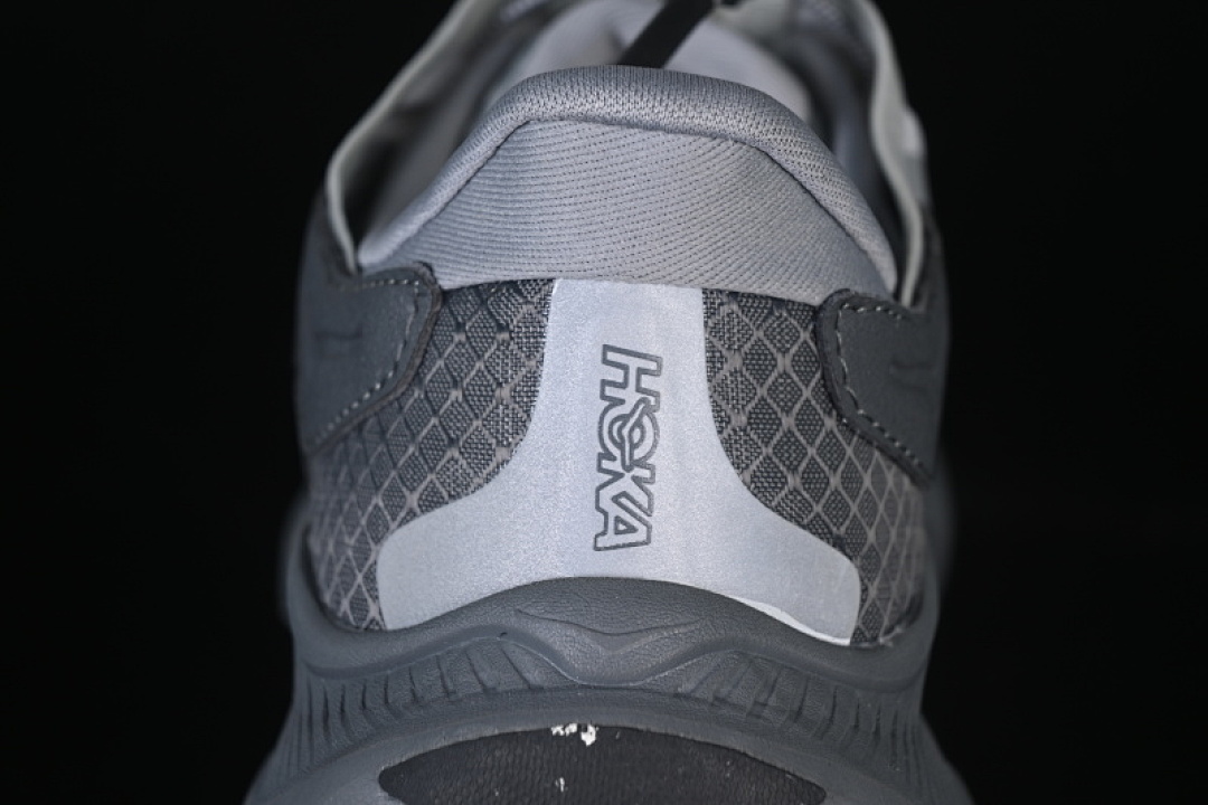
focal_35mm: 75
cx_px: 604
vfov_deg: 18.2
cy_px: 402
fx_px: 2516
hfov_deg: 27.0
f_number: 6.3
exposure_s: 1/60
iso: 160
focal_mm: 50
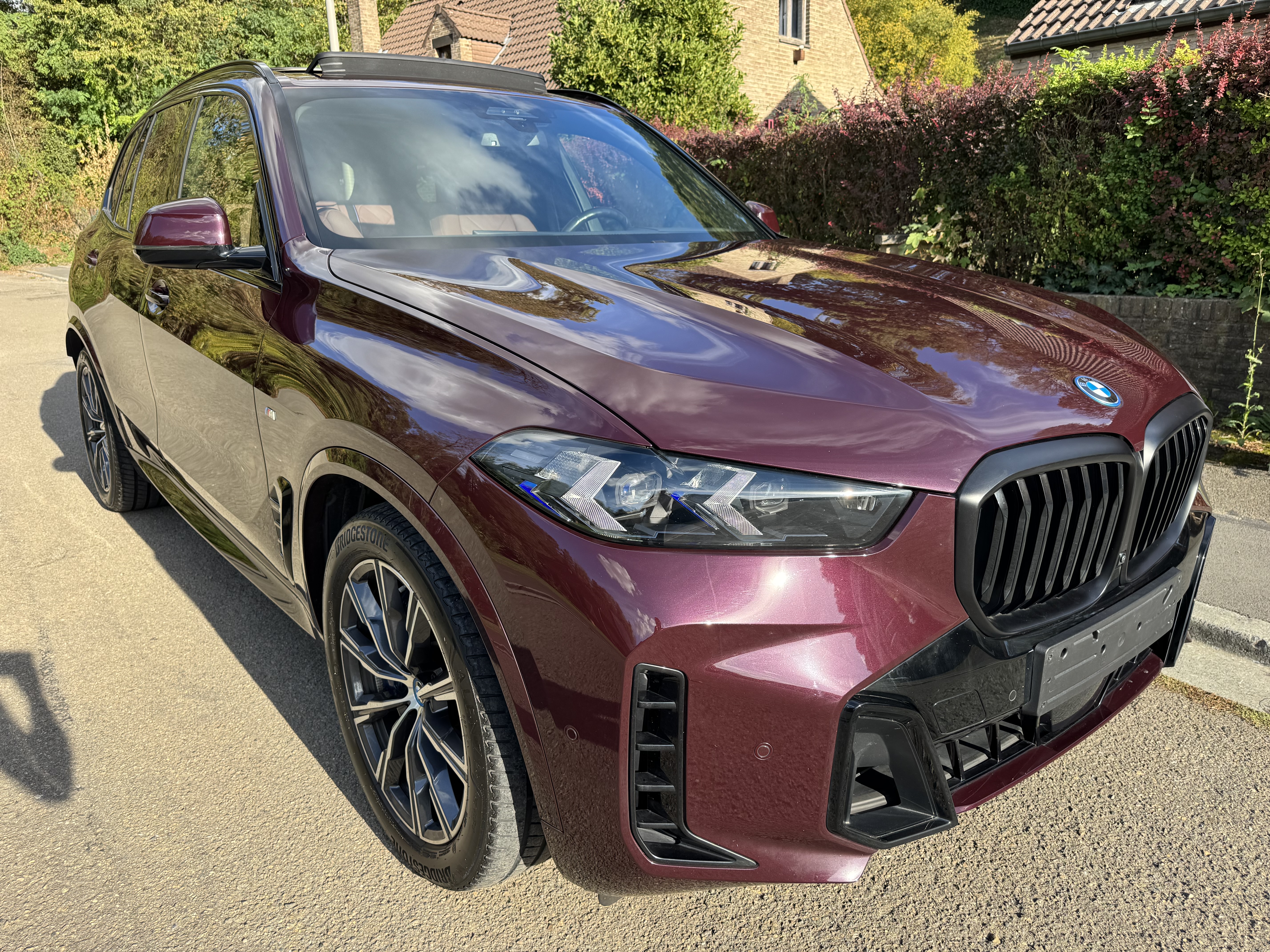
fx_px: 881
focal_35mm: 24
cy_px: 476
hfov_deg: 71.6
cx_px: 635
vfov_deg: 56.8
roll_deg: +2.1
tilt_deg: -14.3
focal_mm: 6.76
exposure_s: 1/938
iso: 80
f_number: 1.78
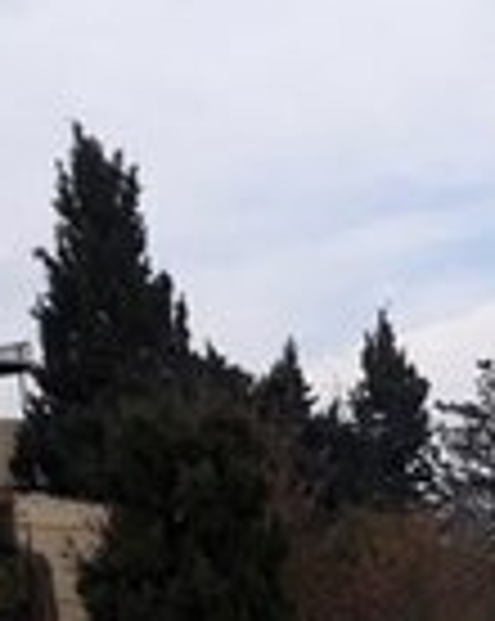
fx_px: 1744
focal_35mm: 95
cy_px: 1026
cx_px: 670
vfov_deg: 17.4
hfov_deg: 15.3
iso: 40
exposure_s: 1/876
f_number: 1.7
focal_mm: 3.71
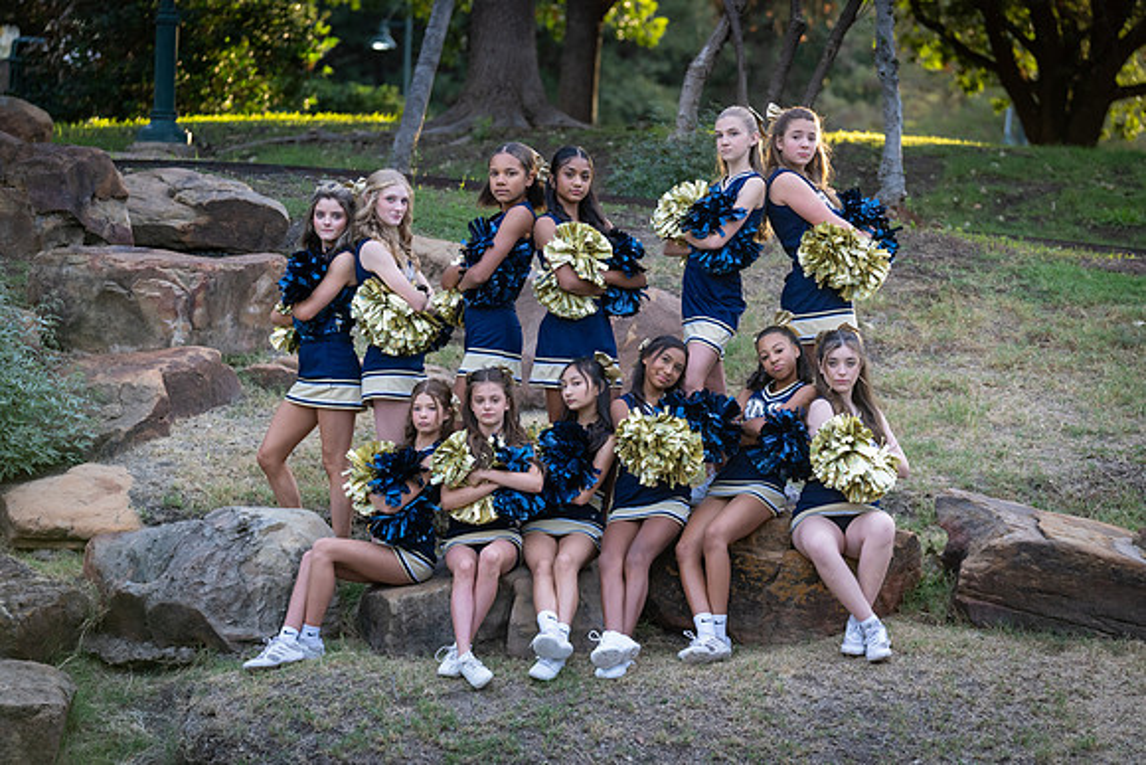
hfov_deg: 15.0
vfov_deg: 10.0
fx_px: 4362
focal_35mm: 137
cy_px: 382
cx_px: 573
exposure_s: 1/320
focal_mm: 137
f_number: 4
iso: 800
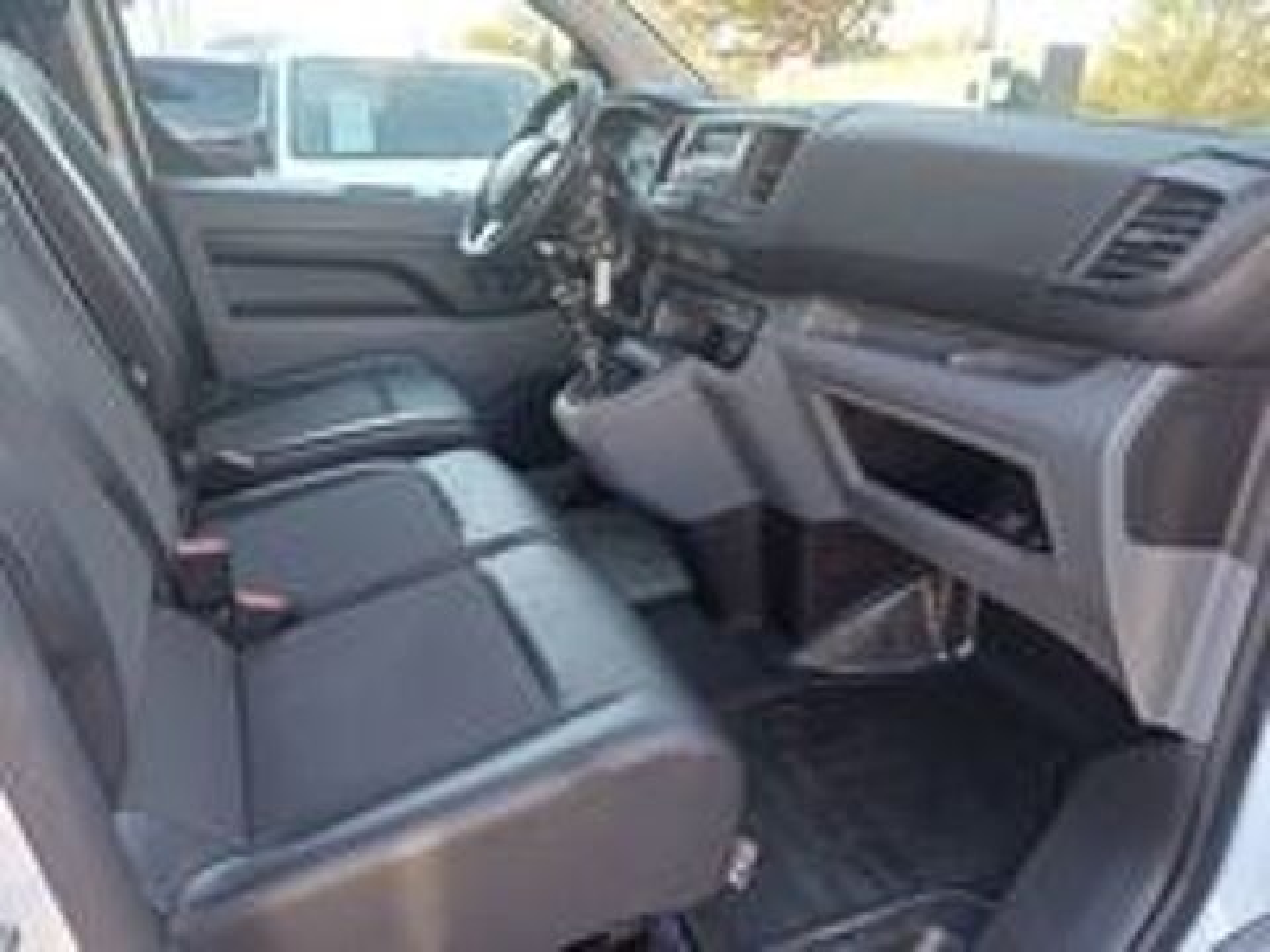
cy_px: 476
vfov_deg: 54.9
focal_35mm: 25
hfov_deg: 69.4
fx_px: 917
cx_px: 635
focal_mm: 4.65
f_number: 1.8
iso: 64
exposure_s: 1/50
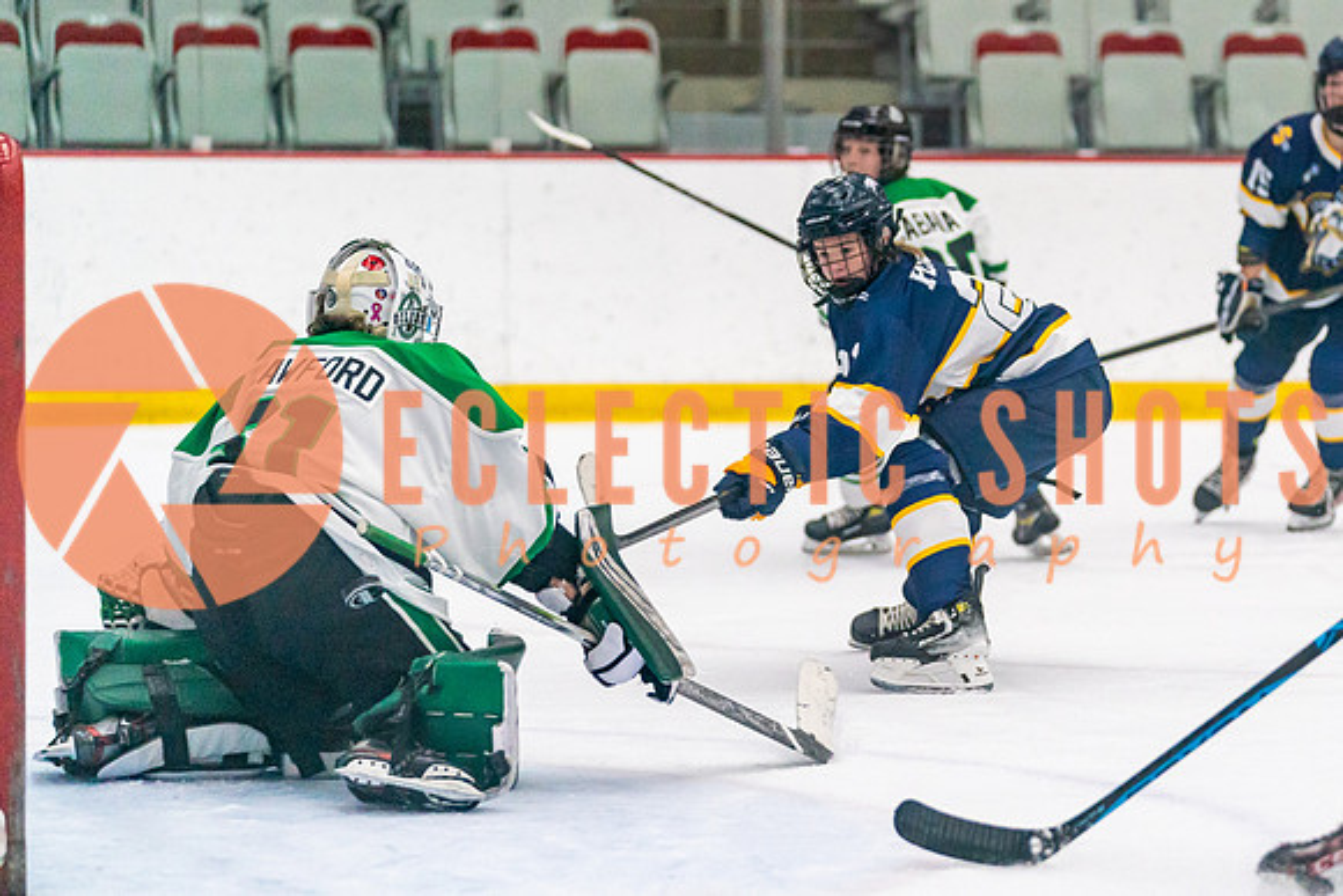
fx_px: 6909
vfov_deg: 7.4
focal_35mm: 185
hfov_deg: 11.1
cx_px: 971
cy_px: 428
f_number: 2.8
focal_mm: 128
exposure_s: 1/1600
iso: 4000
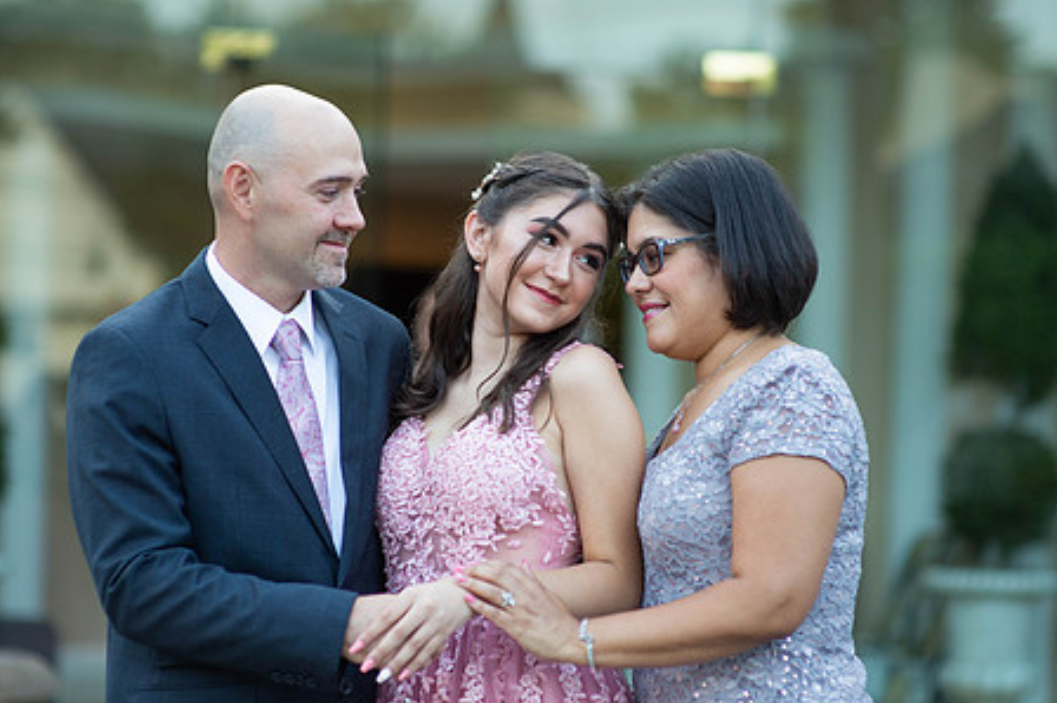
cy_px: 406
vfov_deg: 12.4
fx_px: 3227
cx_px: 540
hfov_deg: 18.6
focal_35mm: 110
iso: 250
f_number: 2
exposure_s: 1/500
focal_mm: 85
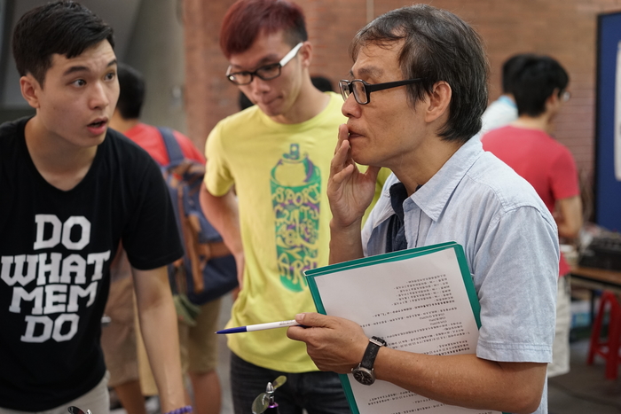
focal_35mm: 55
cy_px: 207
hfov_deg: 36.2
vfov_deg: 24.6
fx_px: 949
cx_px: 310
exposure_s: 1/100
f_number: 3.5
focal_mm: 55
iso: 1600
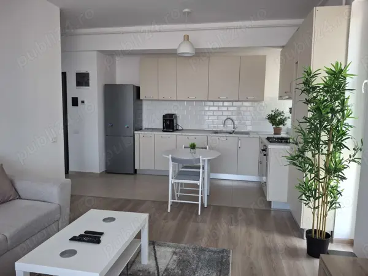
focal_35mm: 25
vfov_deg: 54.9
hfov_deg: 69.4
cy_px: 138
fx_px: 266
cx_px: 184
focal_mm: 4.69
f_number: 1.8
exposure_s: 1/120
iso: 160
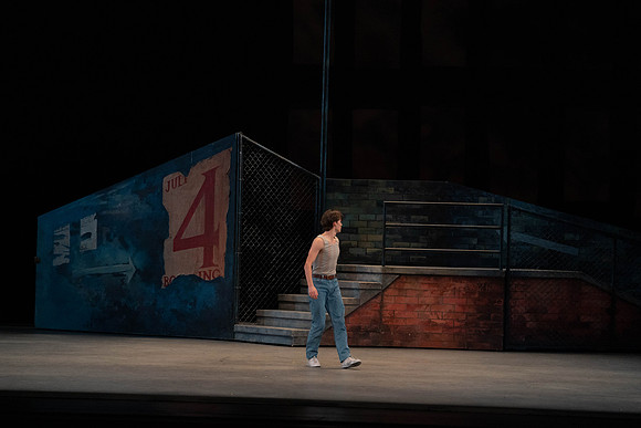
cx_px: 320
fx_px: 2386
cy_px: 214
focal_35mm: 134
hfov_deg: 15.3
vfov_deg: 10.2
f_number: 4.5
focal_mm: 134
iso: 3200
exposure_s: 1/400
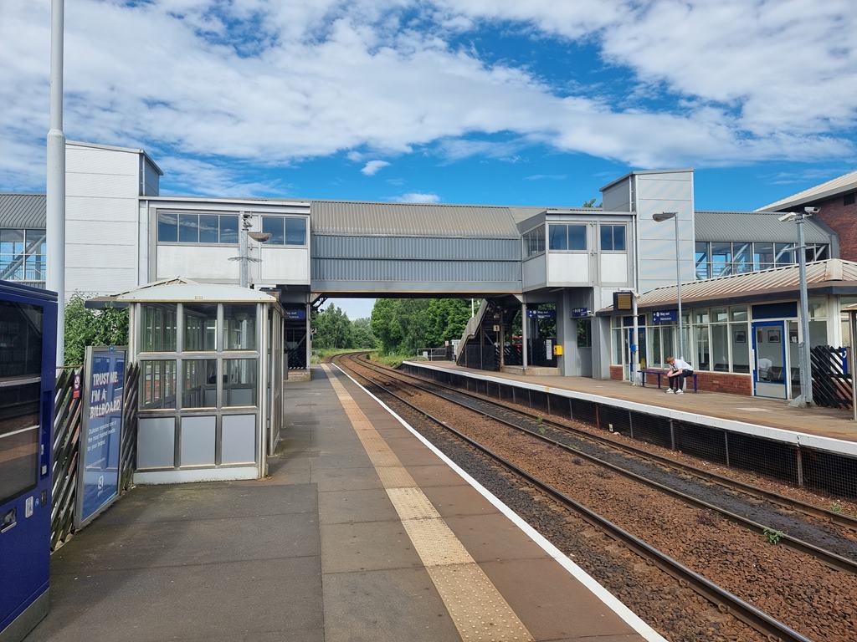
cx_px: 428
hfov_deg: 71.6
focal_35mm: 24
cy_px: 321
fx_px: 594
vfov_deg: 56.8
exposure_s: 1/898
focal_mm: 6.7
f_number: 1.8
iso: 50
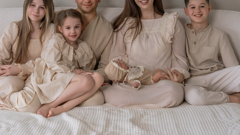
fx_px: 356
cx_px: 104
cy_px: 38
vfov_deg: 21.3
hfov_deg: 37.2
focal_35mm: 56
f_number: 3.5
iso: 1000
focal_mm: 40
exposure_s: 1/200
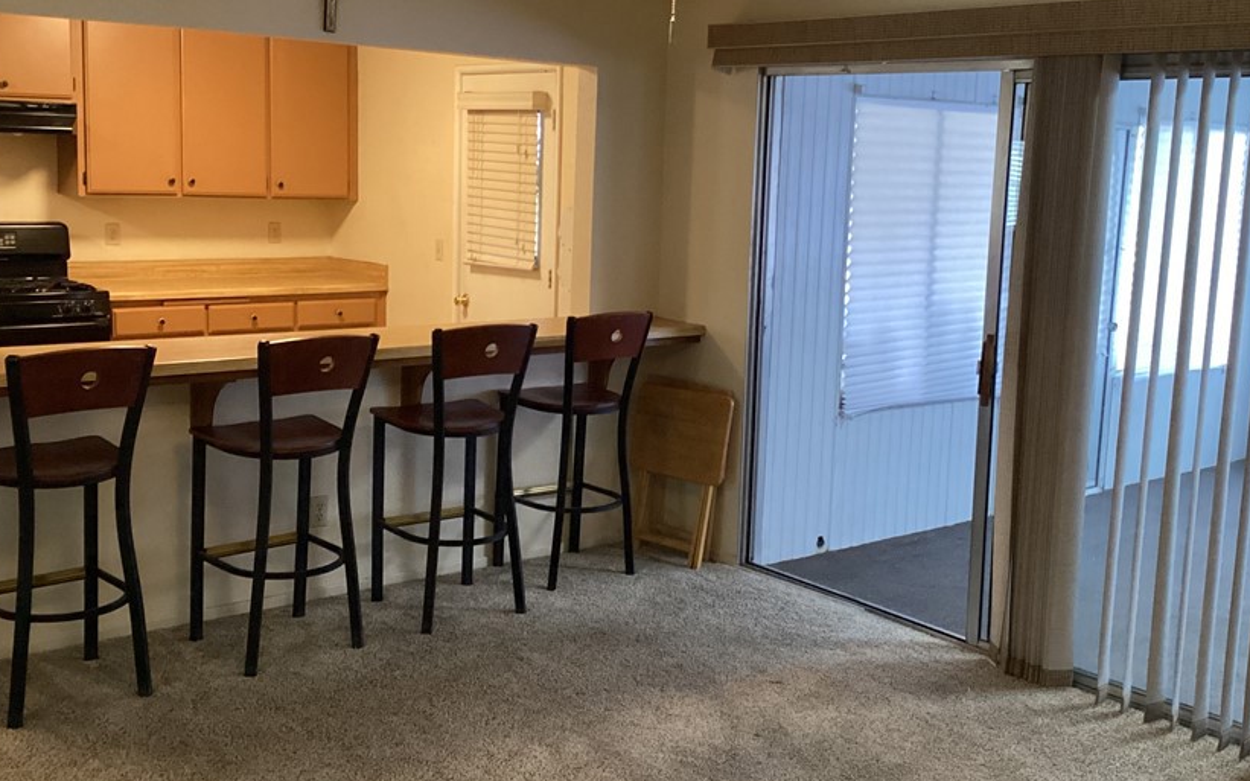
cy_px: 365
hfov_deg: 48.2
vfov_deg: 31.2
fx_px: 1397
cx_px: 659
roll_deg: -1.0
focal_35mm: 41
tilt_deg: -7.7
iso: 320
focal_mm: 3.3
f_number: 2.4
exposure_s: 1/60
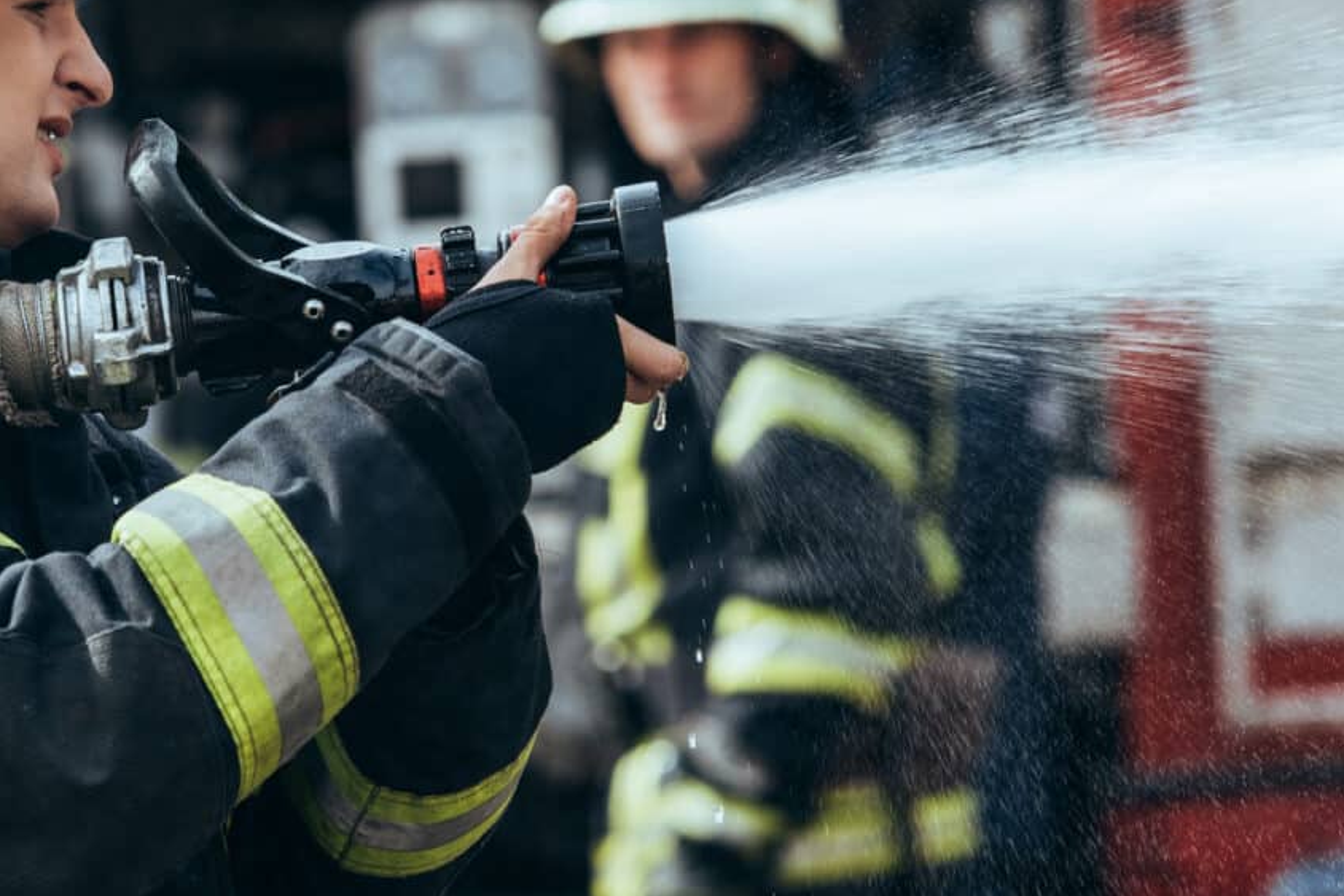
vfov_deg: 4.9
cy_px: 276
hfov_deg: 7.3
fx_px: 10529
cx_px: 533
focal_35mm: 282
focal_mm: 155
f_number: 4.5
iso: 100
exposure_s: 1/400
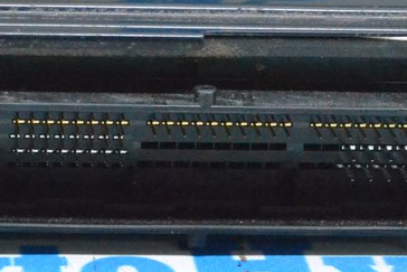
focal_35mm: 194
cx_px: 19
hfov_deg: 10.5
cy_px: 100
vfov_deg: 7.1
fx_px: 2194
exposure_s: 1/100
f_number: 11
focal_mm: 46
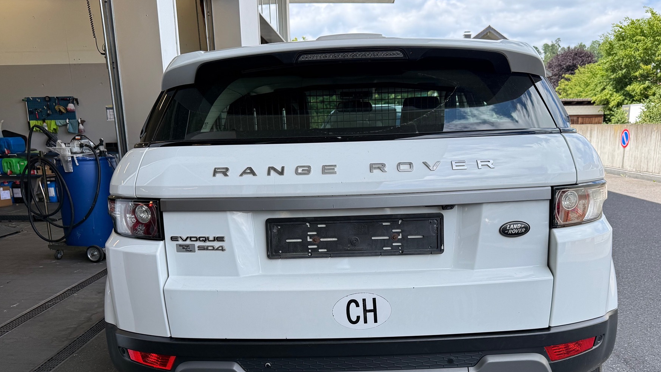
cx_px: 357
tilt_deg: -14.6
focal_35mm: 30
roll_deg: -0.4
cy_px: 262
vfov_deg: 38.3
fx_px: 526
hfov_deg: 64.2
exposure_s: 1/1410
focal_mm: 6.76
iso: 80
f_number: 1.78
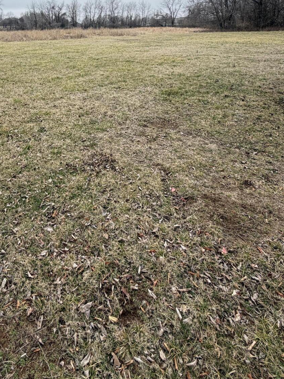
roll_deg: +1.3
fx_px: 273
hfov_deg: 53.0
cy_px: 59
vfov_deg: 61.6
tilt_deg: -6.0
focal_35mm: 25
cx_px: 79
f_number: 2.2
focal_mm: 2.22
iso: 50
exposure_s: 1/502
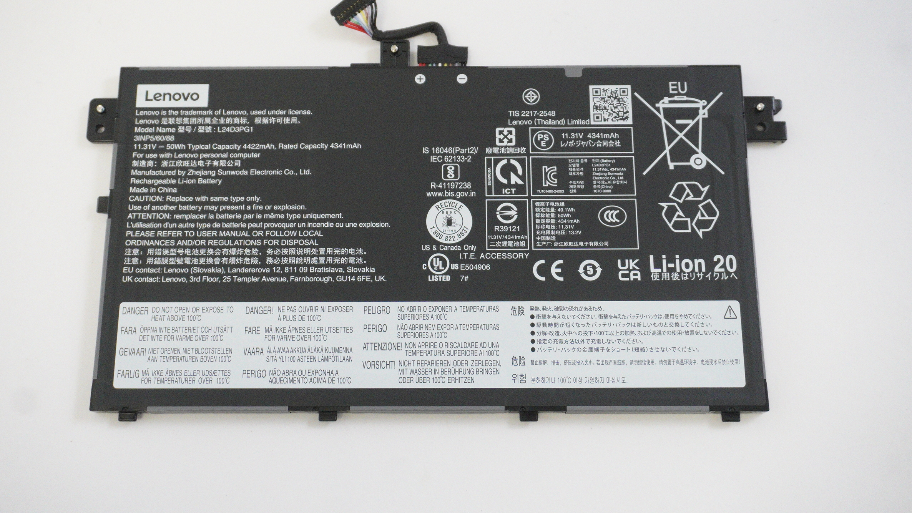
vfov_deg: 27.7
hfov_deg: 47.4
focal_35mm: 43
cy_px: 216
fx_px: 1040
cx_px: 447
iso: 5000
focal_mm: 26
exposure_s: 1/250
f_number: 5.6
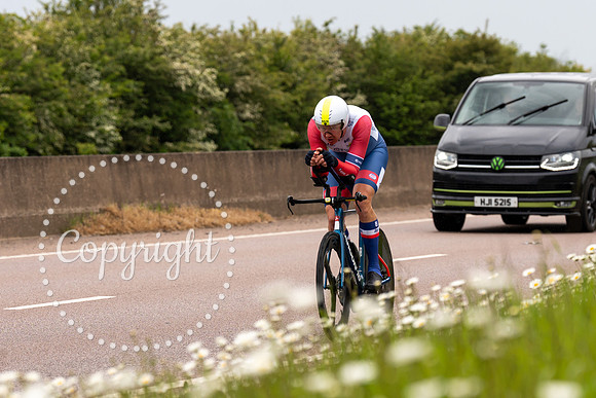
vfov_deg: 6.2
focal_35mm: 220
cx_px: 380
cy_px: 174
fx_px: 3647
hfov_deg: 9.3
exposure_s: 1/1000
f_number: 3.5
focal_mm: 126
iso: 200
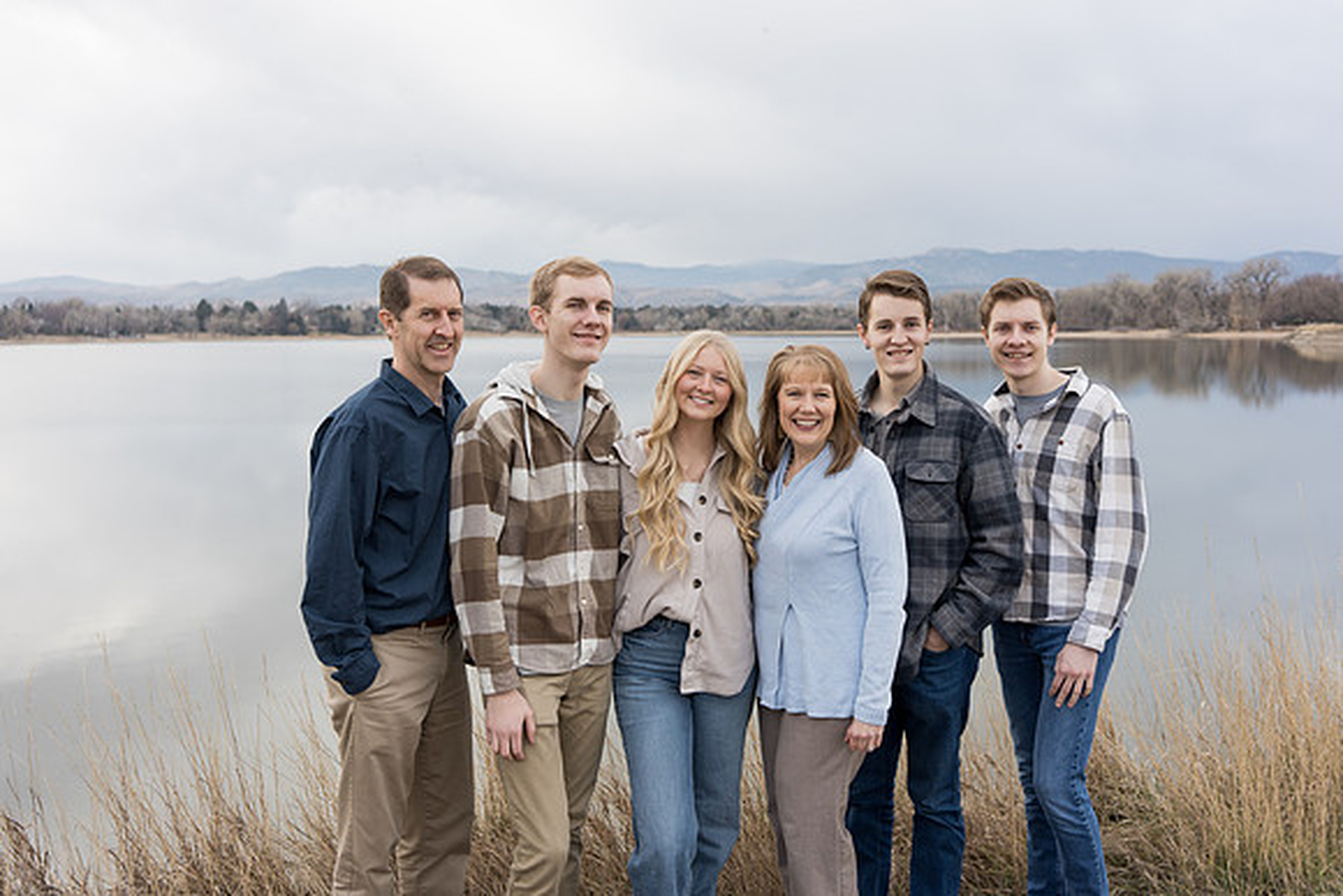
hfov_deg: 54.4
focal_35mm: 35
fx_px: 1306
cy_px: 448
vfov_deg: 37.9
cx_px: 672
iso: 200
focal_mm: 35
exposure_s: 1/200
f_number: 4
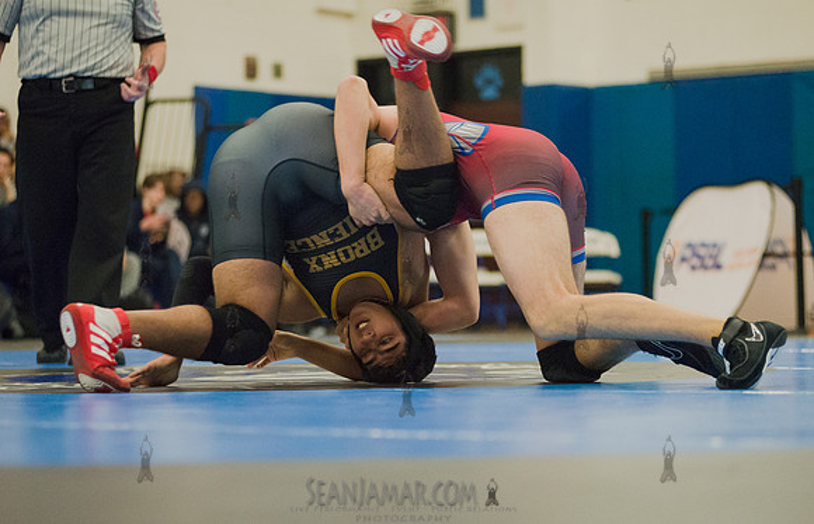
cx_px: 407
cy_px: 291
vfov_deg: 11.8
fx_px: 2542
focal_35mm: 114
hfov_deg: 18.2
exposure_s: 1/320
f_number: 2.8
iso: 5000
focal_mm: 105
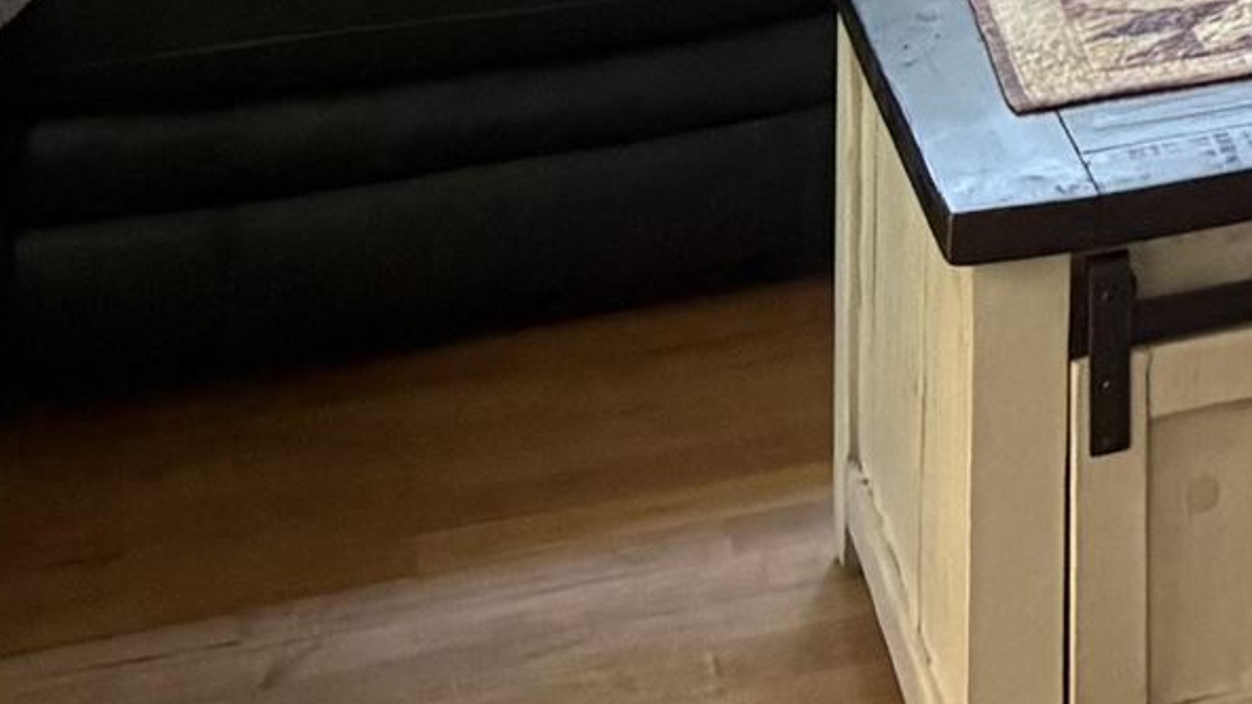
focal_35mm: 147
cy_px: -1564
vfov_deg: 7.2
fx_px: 4880
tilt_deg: +0.4
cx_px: 3191
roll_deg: -0.1
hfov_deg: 11.5
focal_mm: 5.96
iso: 200
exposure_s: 1/60
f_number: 1.6
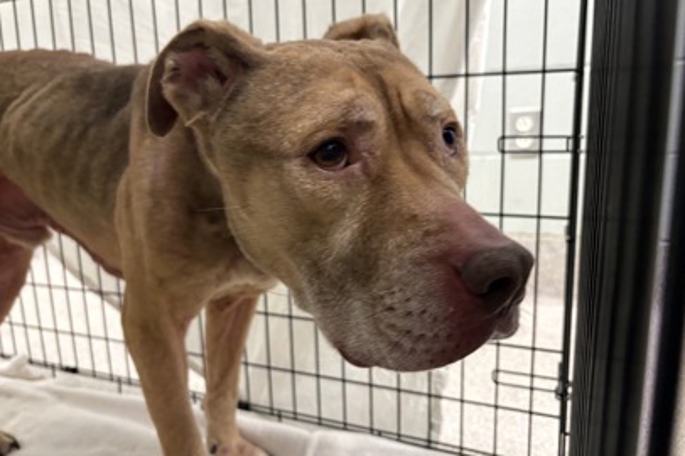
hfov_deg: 65.5
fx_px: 532
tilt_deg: -10.3
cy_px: 222
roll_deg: +2.2
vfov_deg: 46.3
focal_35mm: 28
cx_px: 346
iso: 250
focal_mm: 5.96
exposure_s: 1/60
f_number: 1.6
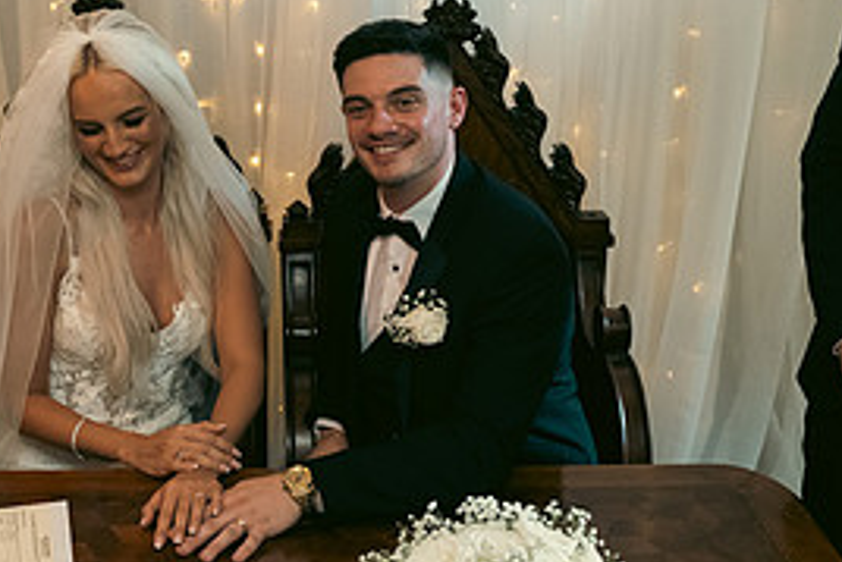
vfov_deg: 26.0
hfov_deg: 38.1
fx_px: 1217
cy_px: 221
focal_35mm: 52
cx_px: 358
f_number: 3.5
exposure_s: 1/160
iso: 1250
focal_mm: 24
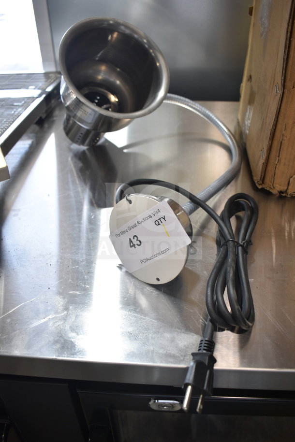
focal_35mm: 30
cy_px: 221
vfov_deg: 61.9
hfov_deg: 43.6
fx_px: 369
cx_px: 148
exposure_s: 1/60
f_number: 4
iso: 200
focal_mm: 20
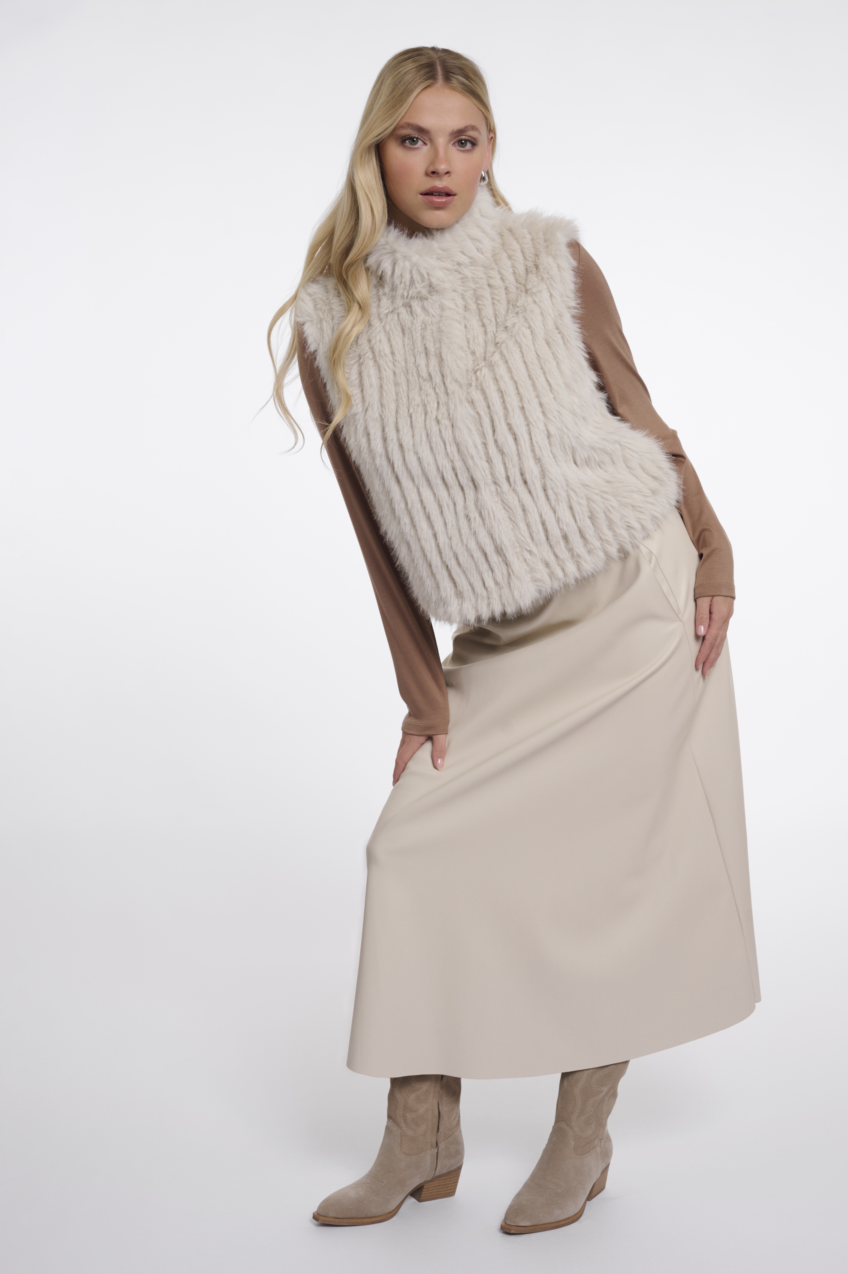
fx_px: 1804
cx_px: 424
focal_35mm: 51
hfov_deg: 26.4
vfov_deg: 38.9
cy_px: 637
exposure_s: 1/160
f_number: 8
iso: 125
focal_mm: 51
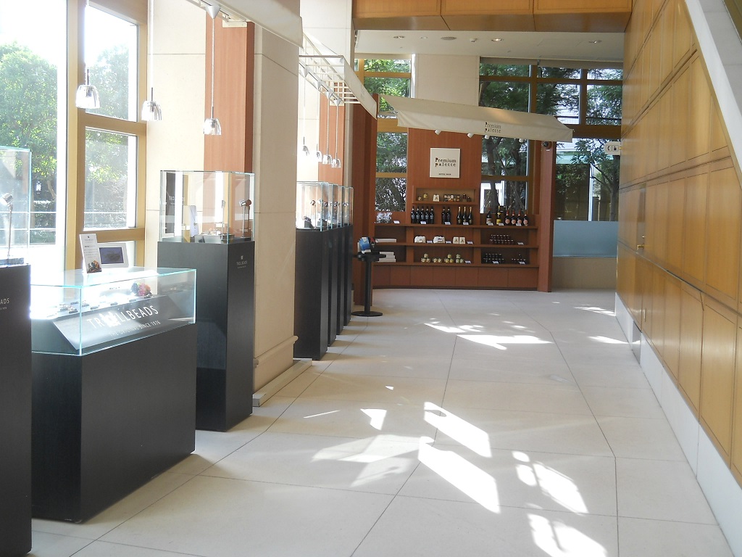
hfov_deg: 45.8
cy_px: 278
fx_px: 879
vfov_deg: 35.1
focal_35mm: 41
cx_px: 371
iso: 80
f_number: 3.1
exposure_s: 1/60
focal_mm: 6.72
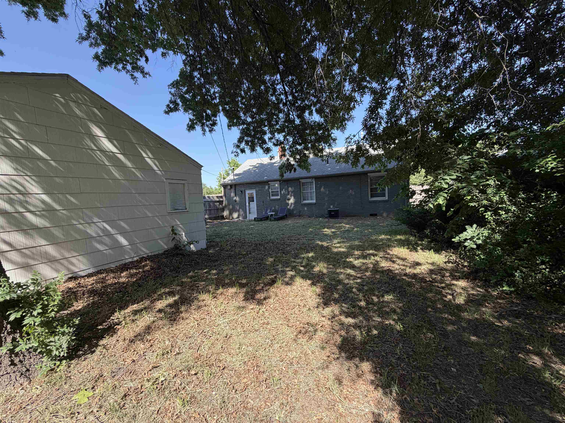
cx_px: 282
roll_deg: +3.6
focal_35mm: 14
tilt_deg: -2.9
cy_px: 212
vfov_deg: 85.7
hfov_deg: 102.1
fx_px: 229
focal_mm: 2.22
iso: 64
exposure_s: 1/502
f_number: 2.2
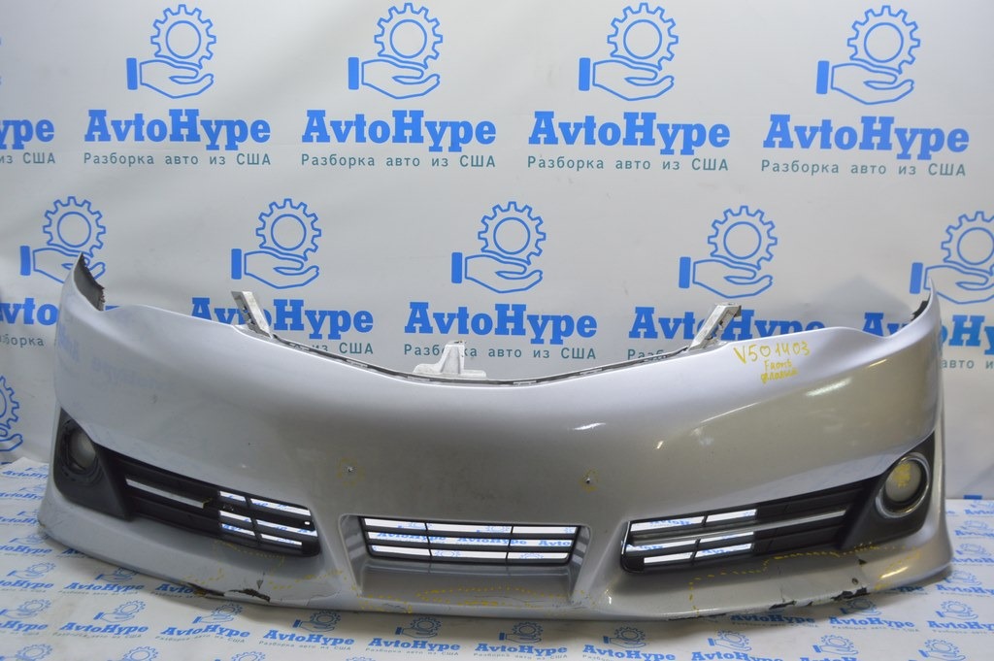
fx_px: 828
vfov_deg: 43.5
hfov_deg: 62.0
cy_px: 330
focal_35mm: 30
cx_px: 497
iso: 400
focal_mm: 20
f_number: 5.6
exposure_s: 1/20
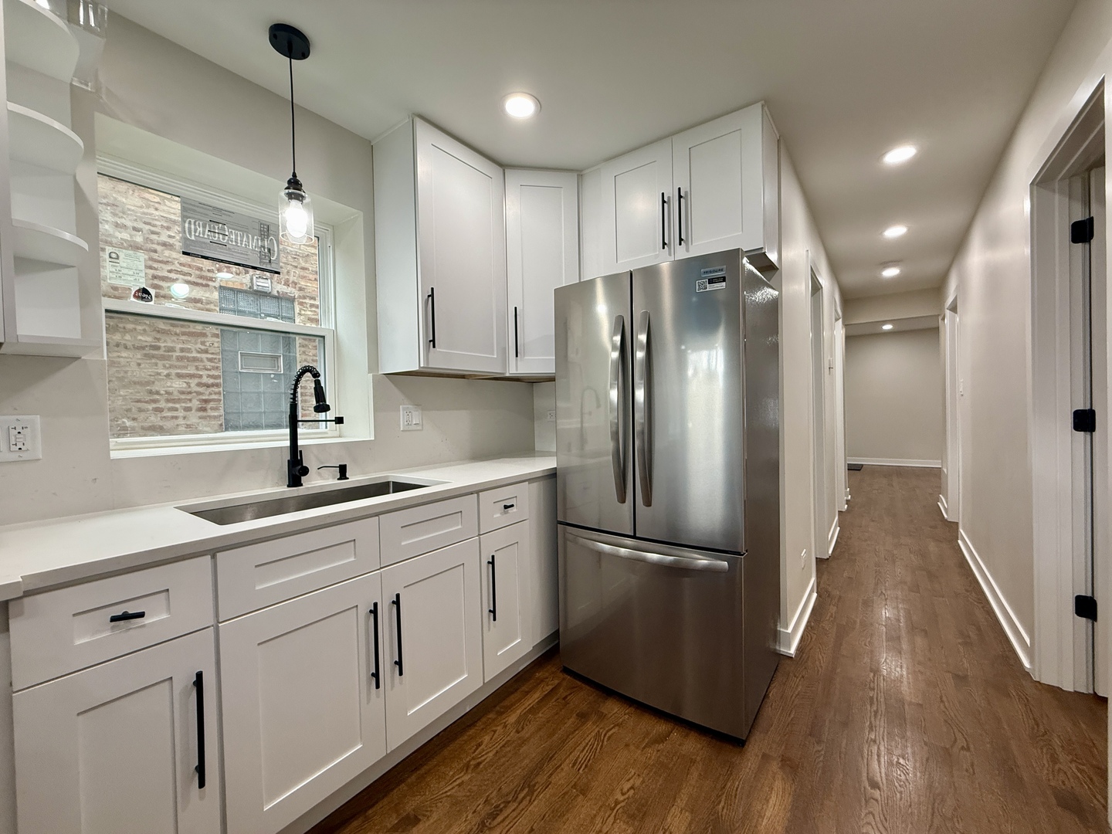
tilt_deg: -1.2
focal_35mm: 14
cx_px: 556
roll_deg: +1.3
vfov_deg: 85.7
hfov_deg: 102.1
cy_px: 417
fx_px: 450
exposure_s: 1/120
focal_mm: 2.22
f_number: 2.2
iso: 250
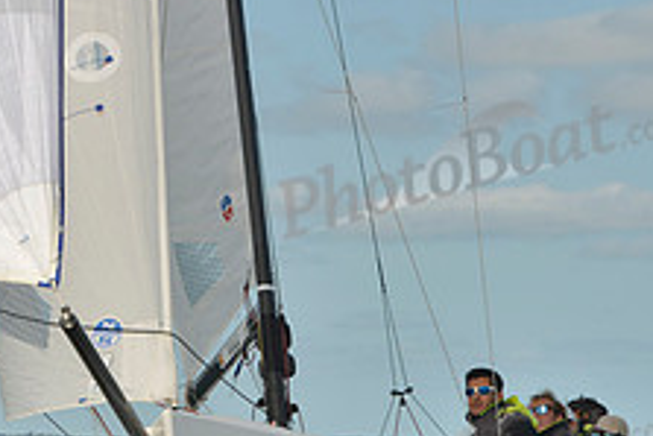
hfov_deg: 8.3
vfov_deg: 5.6
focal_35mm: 247
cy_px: 356
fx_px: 4483
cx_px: 129
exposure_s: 1/1600
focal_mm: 95
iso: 400
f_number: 10
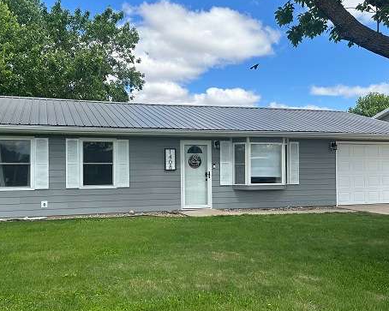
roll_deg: +0.1
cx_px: 157
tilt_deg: +1.6
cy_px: 167
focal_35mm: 33
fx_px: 380
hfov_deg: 53.9
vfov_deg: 44.5
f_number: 1.78
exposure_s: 1/2591
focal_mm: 6.86
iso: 80
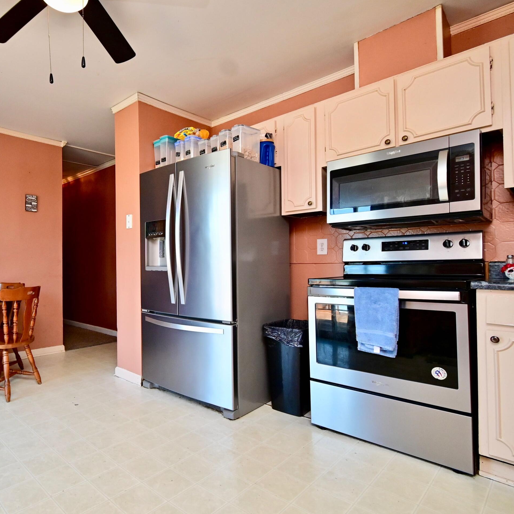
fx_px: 336
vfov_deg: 74.8
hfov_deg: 72.0
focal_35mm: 20
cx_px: 160
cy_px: 263
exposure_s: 1/100
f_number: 4.5
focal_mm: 10
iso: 640
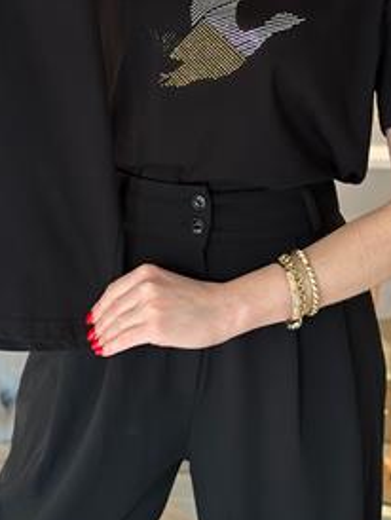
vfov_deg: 21.1
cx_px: 154
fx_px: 1368
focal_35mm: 91
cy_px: 63
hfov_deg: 16.2
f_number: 1.78
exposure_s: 1/60
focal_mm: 6.86
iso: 200
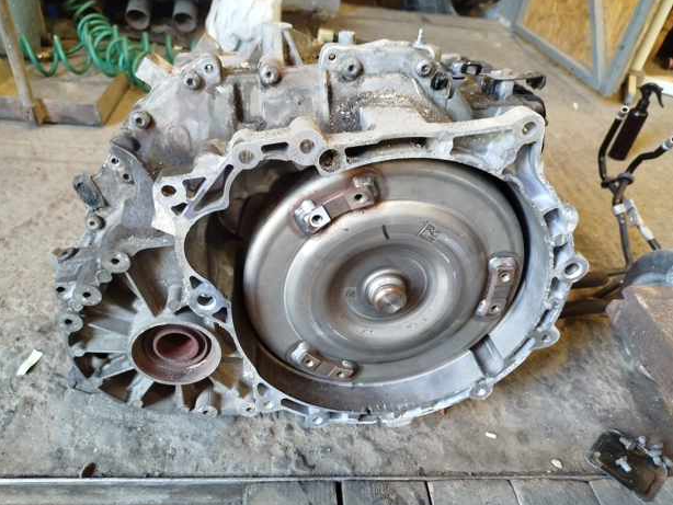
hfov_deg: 69.4
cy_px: 252
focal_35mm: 25
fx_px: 486
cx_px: 330
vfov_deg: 54.9
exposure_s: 1/33
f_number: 1.7
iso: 800
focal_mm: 5.31
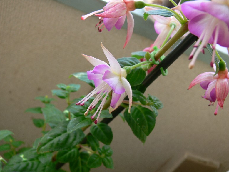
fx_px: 258
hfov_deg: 47.8
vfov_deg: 36.8
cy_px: 86
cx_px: 114
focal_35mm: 39
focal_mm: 8.1
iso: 80
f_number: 3.2
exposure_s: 1/60
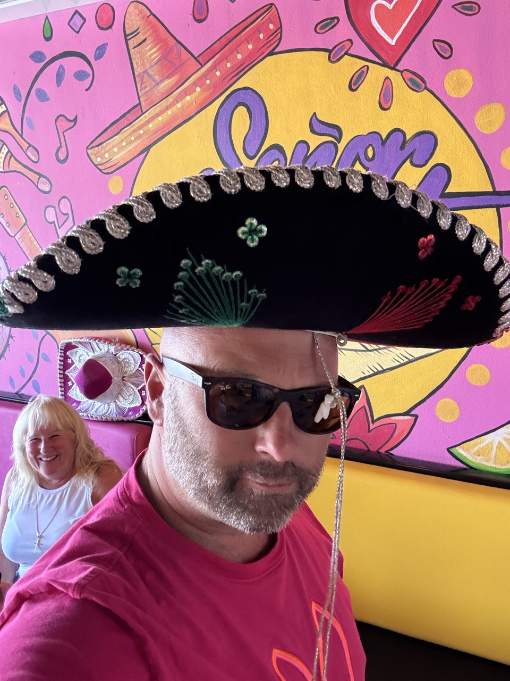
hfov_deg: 46.8
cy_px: 340
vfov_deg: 60.0
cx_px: 255
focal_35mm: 30
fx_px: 589
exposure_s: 1/40
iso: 250
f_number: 1.9
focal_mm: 2.69
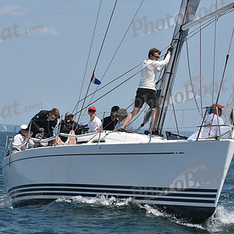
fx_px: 2730
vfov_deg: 4.9
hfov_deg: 4.9
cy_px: 150
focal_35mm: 357
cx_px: 87
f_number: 7.1
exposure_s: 1/1600
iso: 320
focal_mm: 200
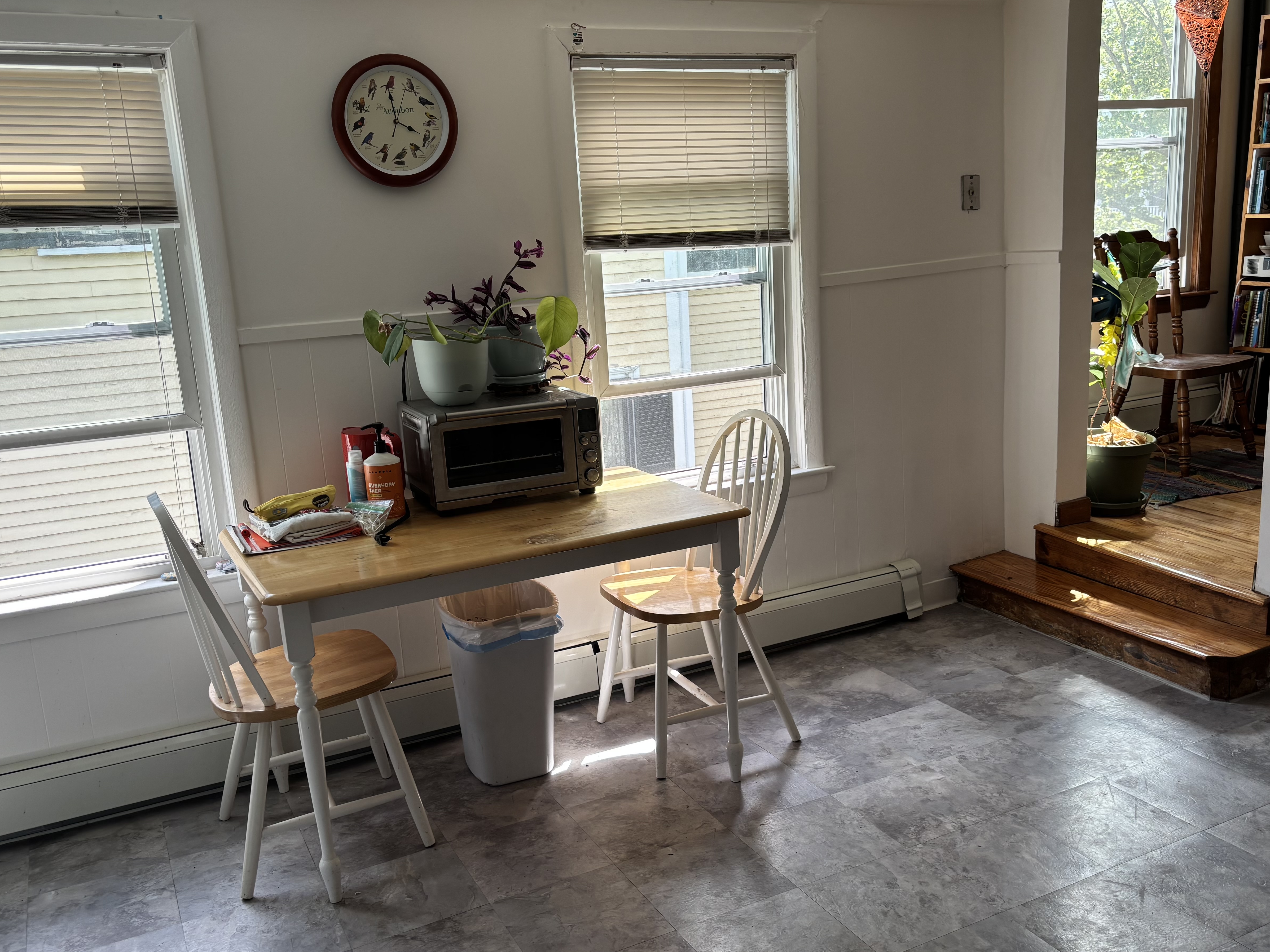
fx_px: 1137
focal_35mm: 31
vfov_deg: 45.4
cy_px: 484
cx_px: 640
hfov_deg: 58.4
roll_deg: +3.5
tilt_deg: -12.3
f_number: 1.6
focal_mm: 5.96
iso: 40
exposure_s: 1/136
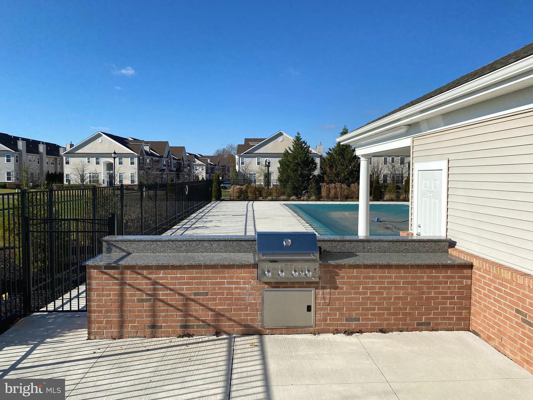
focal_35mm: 26
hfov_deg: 67.3
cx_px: 266
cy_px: 200
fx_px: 400
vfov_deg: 53.1
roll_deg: -0.6
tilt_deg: -3.2
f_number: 1.8
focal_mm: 4.25
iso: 32
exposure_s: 1/4115
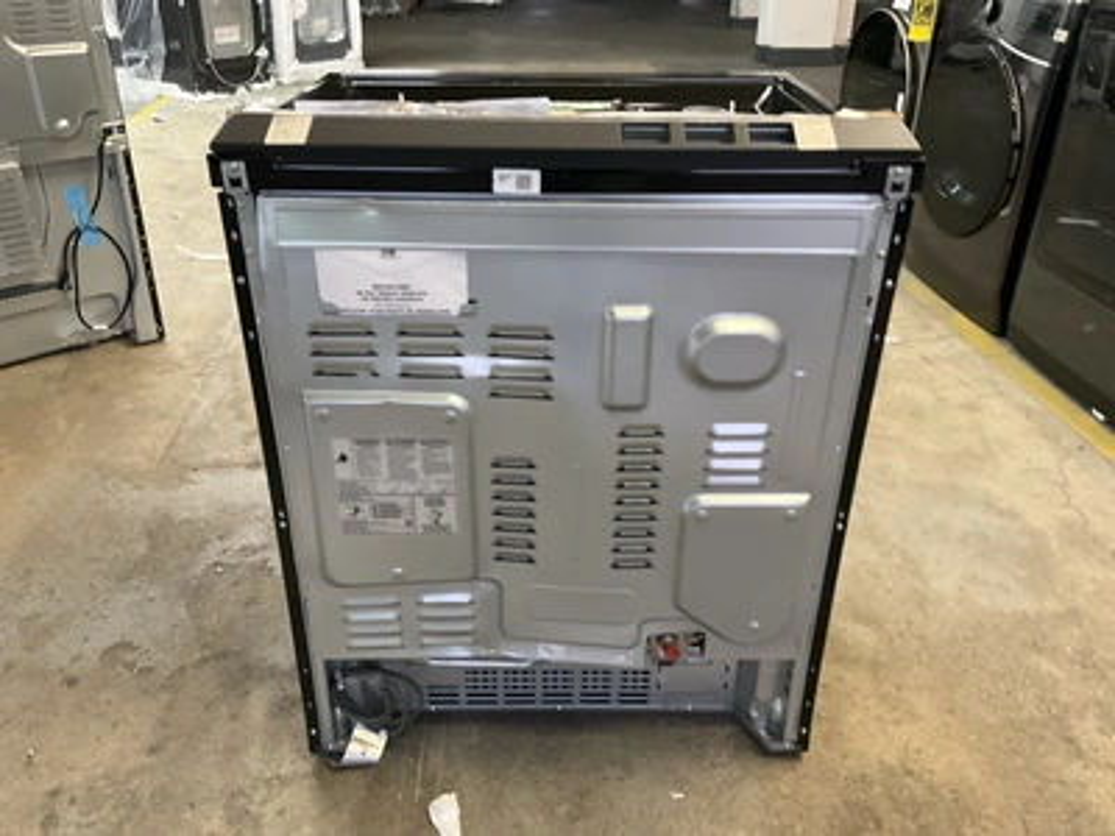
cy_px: 418
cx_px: 558
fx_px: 934
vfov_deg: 48.2
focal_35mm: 29
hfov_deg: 61.7
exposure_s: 1/30
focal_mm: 3
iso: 320
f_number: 1.8
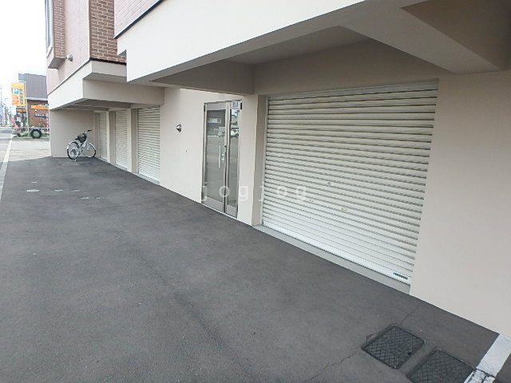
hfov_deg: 79.0
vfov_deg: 63.4
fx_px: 310
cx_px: 256
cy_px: 192
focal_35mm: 21
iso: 125
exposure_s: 1/320
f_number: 3.5
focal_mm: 3.7
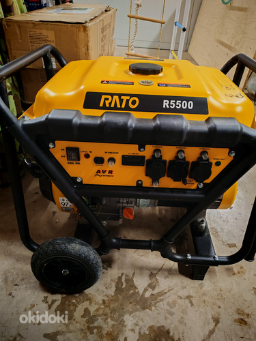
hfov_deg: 51.4
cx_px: 128
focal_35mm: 27
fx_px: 266
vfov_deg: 65.3
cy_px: 170
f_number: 1.95
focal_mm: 5.52
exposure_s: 1/100
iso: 800
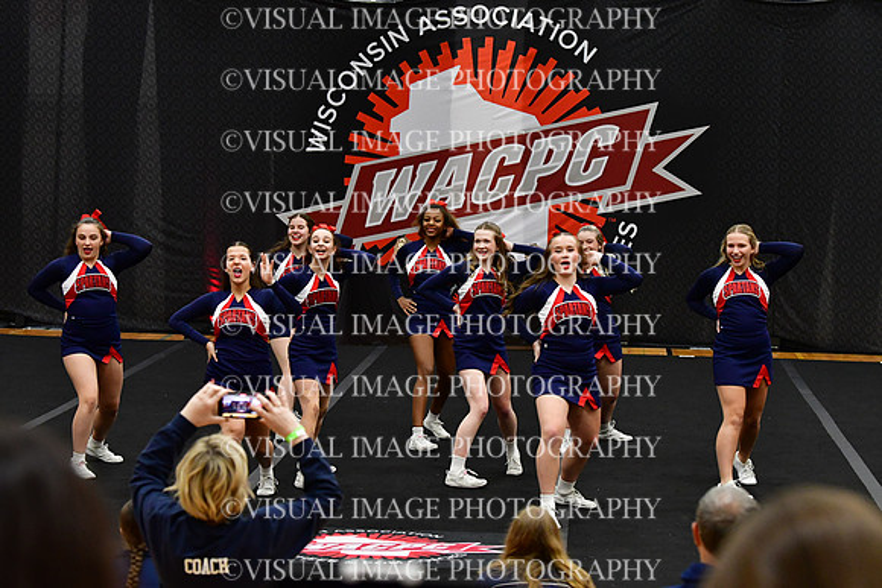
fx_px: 2573
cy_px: 294
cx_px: 441
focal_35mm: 105
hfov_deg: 19.5
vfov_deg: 13.0
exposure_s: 1/500
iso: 4000
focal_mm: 70
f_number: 4
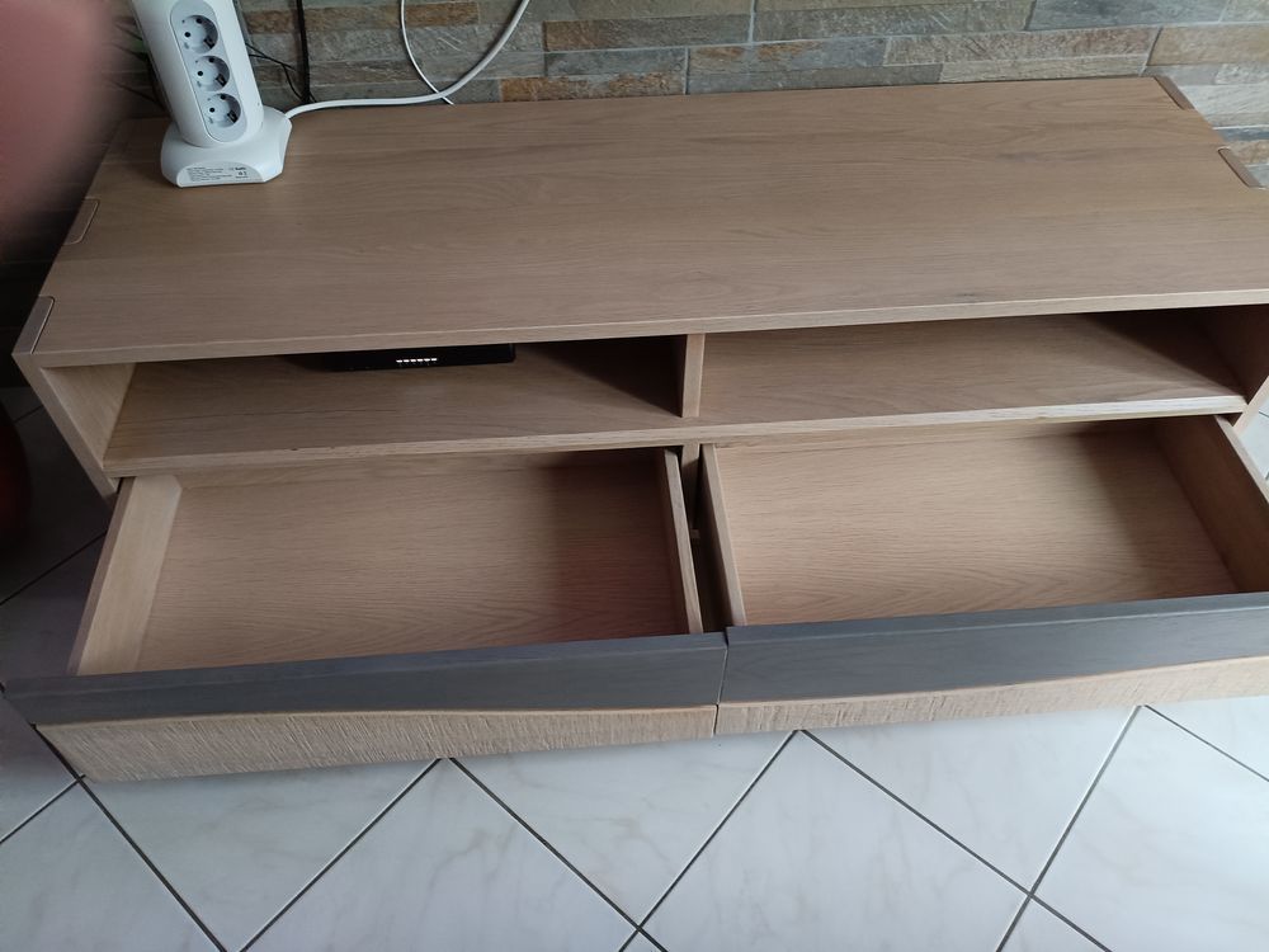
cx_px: 634
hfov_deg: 67.3
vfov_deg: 53.1
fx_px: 953
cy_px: 476
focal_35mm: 26
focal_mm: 4.94
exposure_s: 1/25
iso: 909
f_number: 1.5
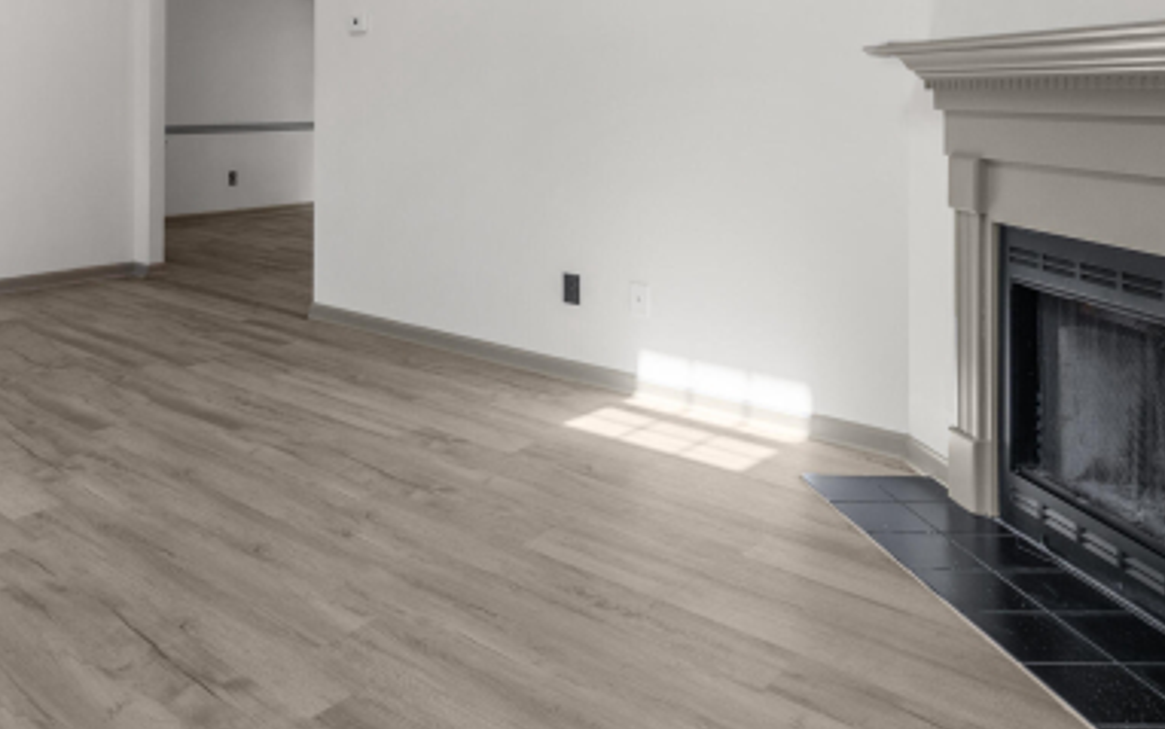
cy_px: 98
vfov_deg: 39.4
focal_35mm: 30
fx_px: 953
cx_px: 354
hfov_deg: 60.8
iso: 400
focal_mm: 10
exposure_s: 1/6
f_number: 8
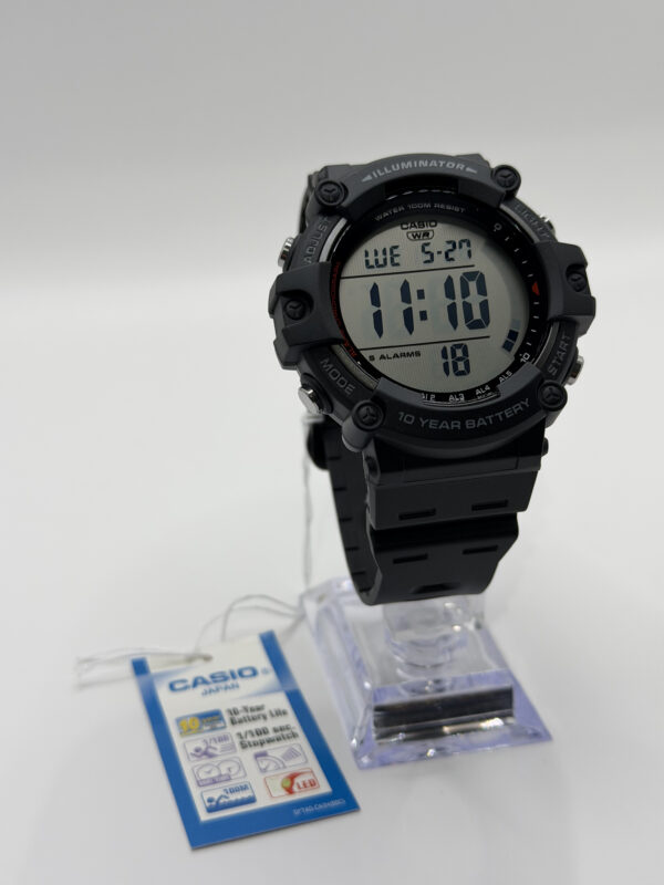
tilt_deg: -26.3
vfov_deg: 39.7
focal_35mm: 48
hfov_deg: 30.3
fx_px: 1228
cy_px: 442
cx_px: 332
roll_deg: -1.0
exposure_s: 1/460
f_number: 1.78
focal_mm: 6.76
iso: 64
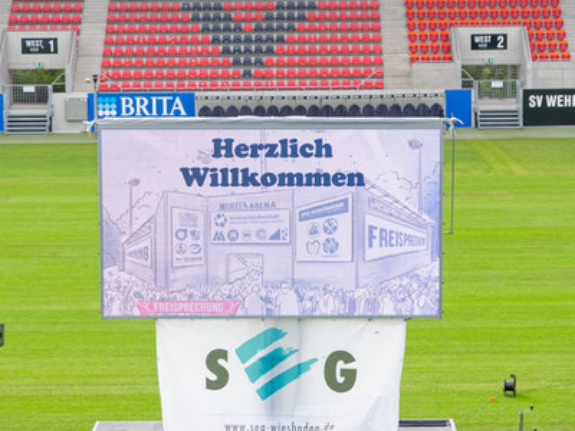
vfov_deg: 12.3
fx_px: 1993
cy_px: 216
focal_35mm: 120
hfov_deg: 16.4
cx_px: 288
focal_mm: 60
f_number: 5.6
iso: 800
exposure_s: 1/320
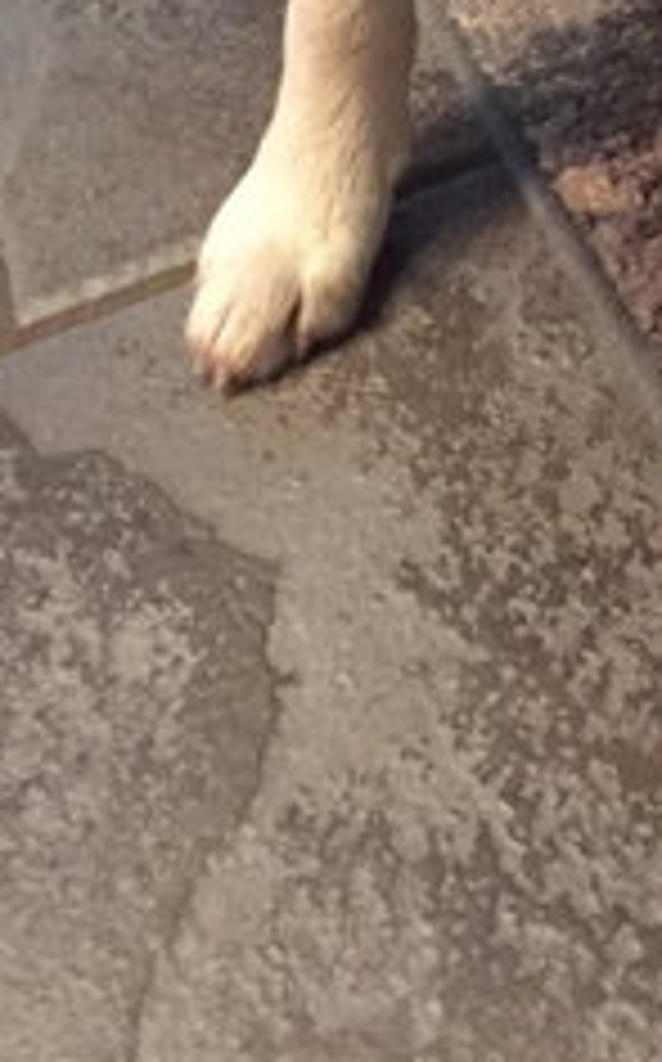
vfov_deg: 21.2
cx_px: 554
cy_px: -394
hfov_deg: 14.9
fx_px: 2518
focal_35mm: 87
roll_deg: +3.1
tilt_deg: -36.0
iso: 400
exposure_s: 1/15
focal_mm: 4.15
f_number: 2.2
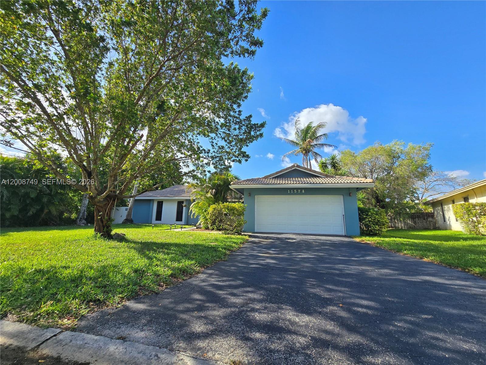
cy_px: 182
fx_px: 183
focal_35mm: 13
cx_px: 243
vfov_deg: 89.9
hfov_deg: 106.2
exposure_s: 1/1167
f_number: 2.2
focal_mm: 2.2
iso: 50
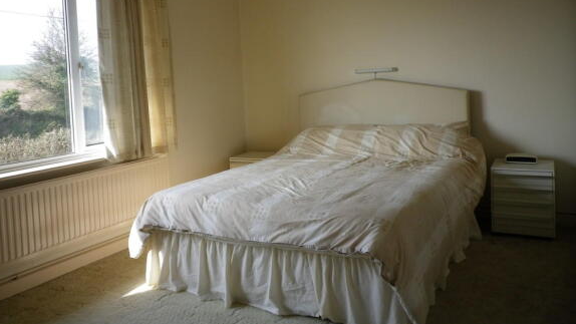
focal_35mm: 31
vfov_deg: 37.4
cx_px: 284
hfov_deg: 62.6
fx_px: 474
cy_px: 109
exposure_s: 1/100
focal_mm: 5.05
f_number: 3.5
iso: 80
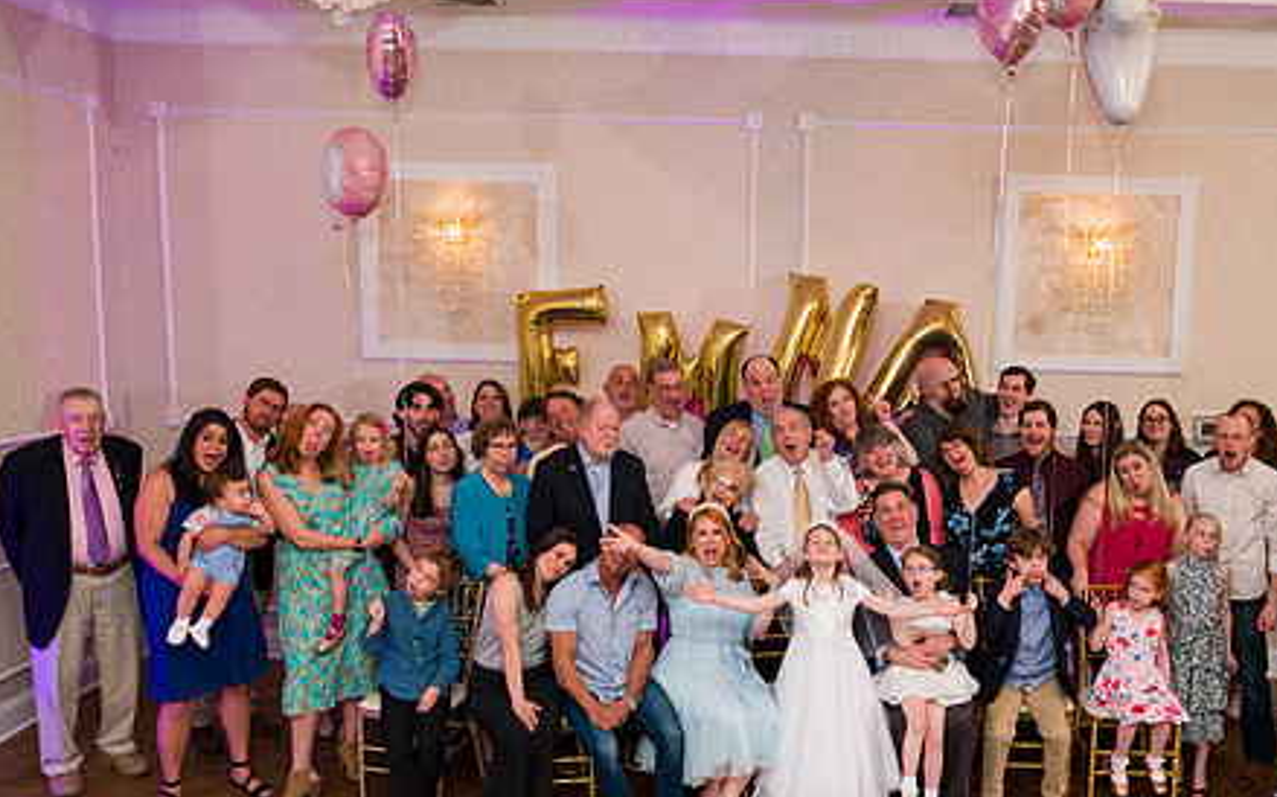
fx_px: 1218
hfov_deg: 54.9
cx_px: 768
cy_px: 477
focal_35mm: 35
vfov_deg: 36.1
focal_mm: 26
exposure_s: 1/200
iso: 1250
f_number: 5
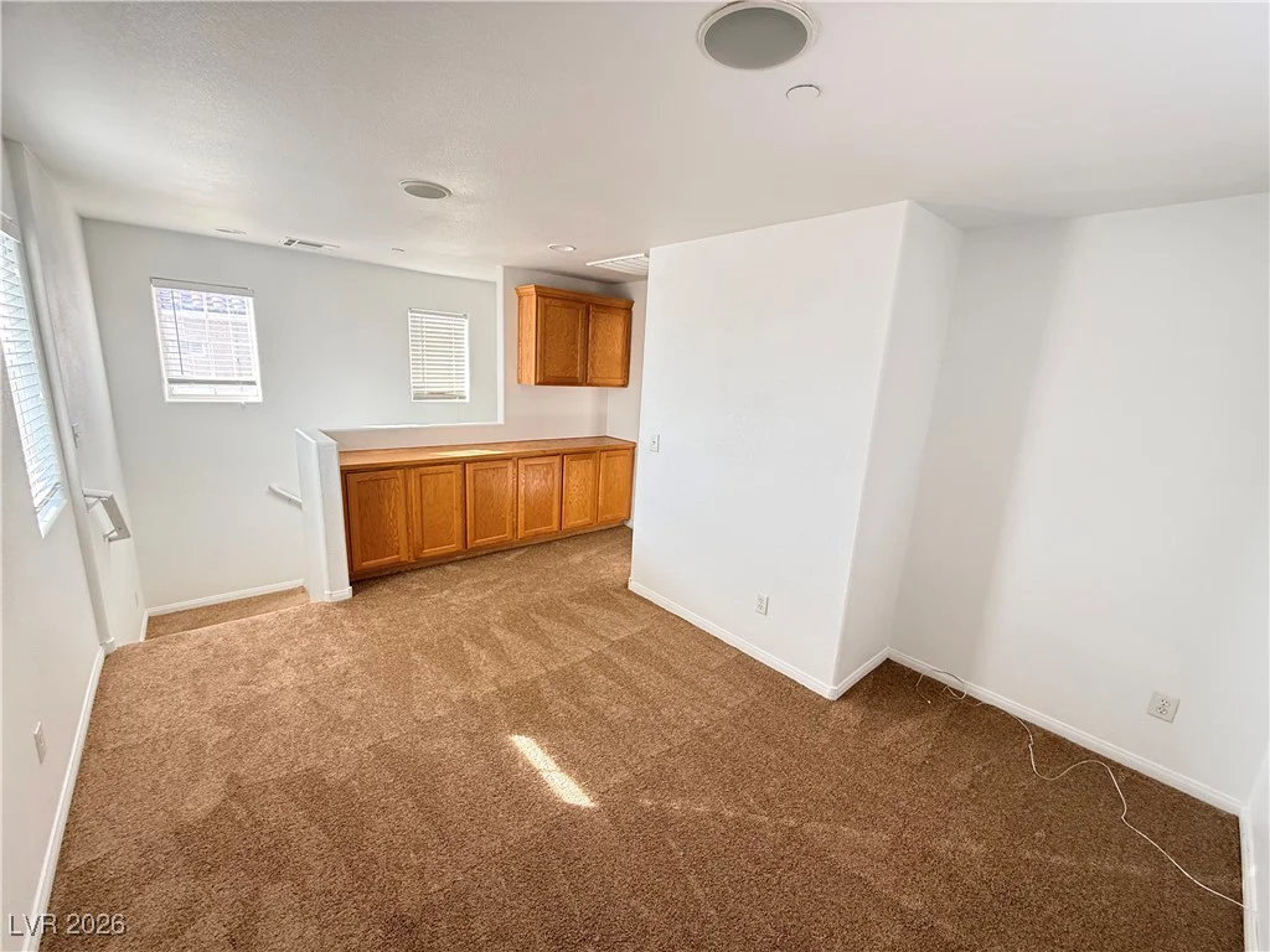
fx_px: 514
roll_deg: -3.6
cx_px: 635
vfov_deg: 85.7
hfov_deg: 102.1
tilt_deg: -12.4
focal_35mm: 14
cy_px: 476
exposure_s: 1/99
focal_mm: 2.22
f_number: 2.2
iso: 160
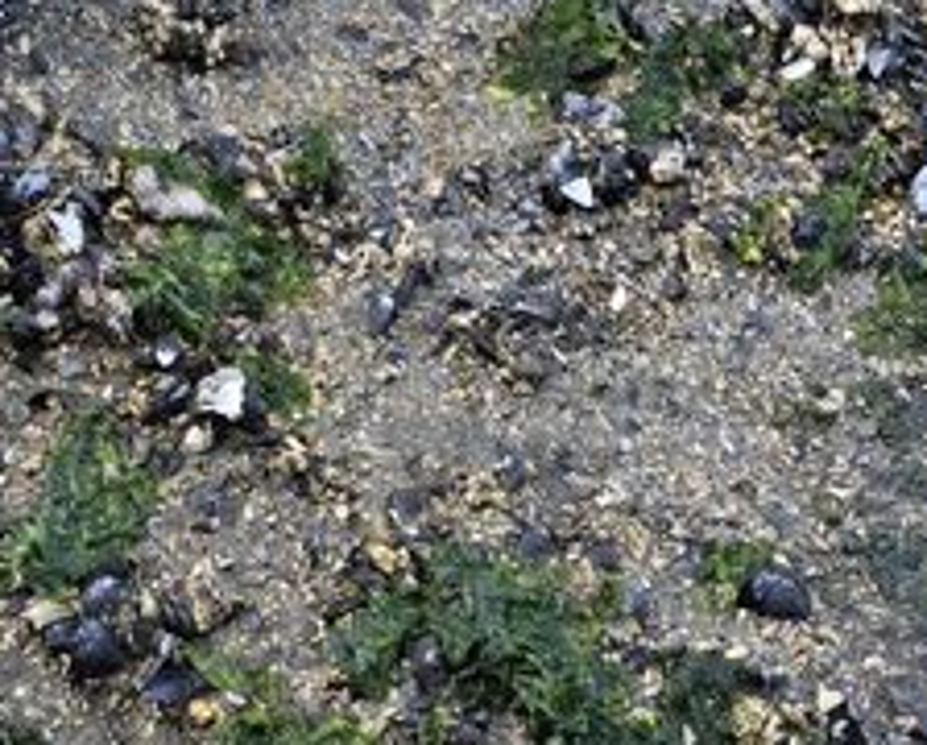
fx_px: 3518
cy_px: -927
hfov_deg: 14.5
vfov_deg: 10.7
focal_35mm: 128
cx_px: -203
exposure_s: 1/508
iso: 100
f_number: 1.8
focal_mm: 5.4
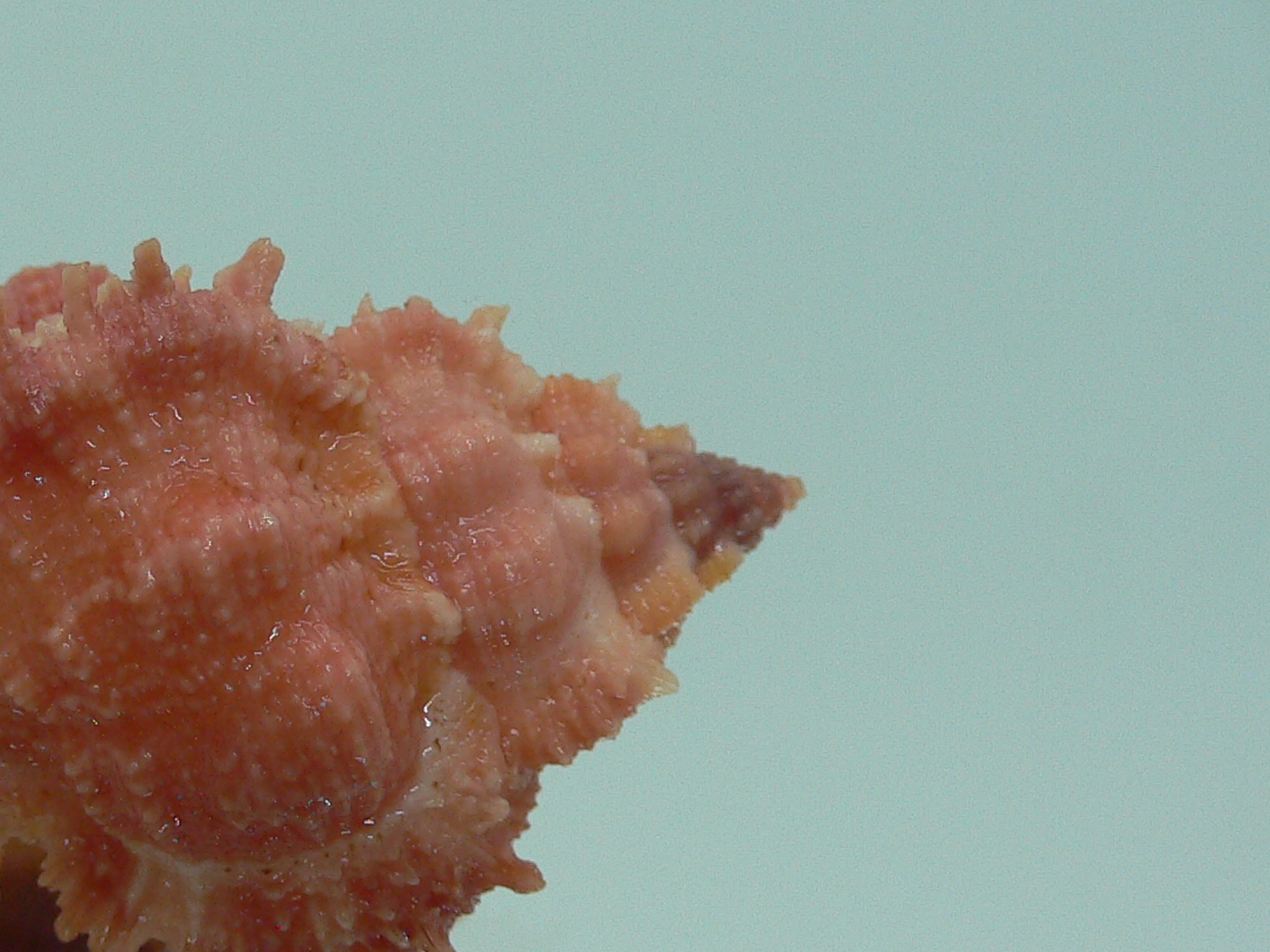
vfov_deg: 22.3
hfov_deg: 28.7
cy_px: 753
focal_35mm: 65
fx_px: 2384
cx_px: 146
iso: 100
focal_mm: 4.6
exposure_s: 1/60
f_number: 2.8
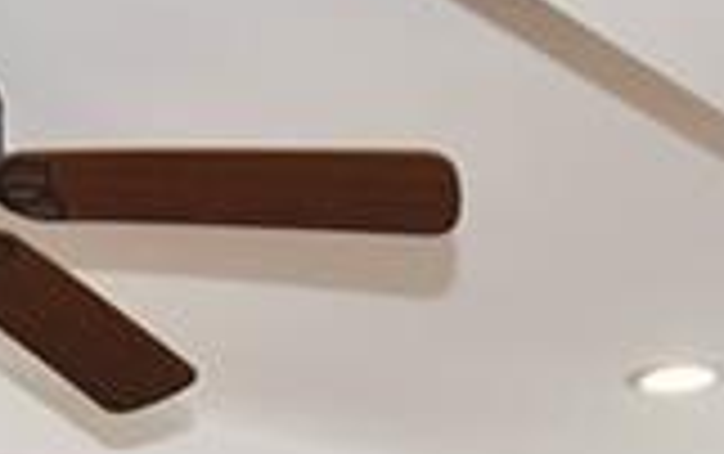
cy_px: 975
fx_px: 1916
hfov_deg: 20.9
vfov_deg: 11.8
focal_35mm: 97
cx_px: 45
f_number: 5
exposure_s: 1/60
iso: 800
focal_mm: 10
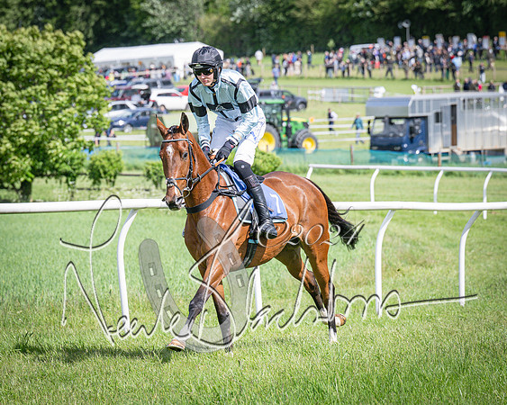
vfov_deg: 7.9
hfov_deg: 9.9
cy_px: 260
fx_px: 2916
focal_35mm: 194
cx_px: 123
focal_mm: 103
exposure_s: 1/3200
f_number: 4
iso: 400
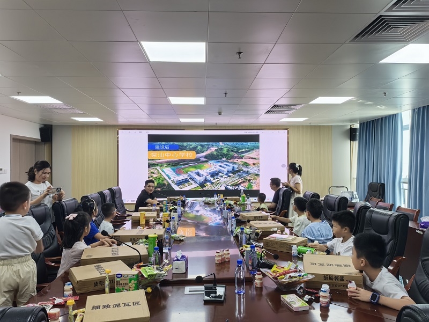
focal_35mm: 27
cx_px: 214
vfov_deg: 51.4
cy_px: 161
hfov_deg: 65.3
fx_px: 335
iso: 320
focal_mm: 6.98
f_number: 4
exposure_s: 1/100
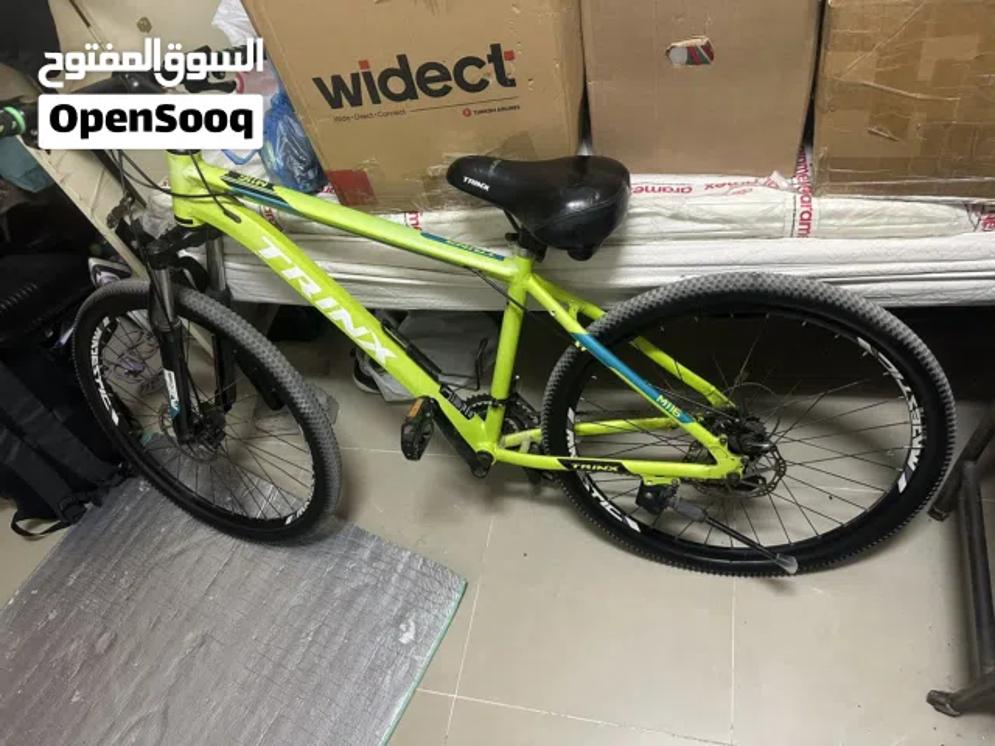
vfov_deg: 56.8
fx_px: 690
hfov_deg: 71.6
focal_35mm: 24
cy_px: 373
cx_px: 498
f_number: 1.78
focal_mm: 6.86
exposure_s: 1/50
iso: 500
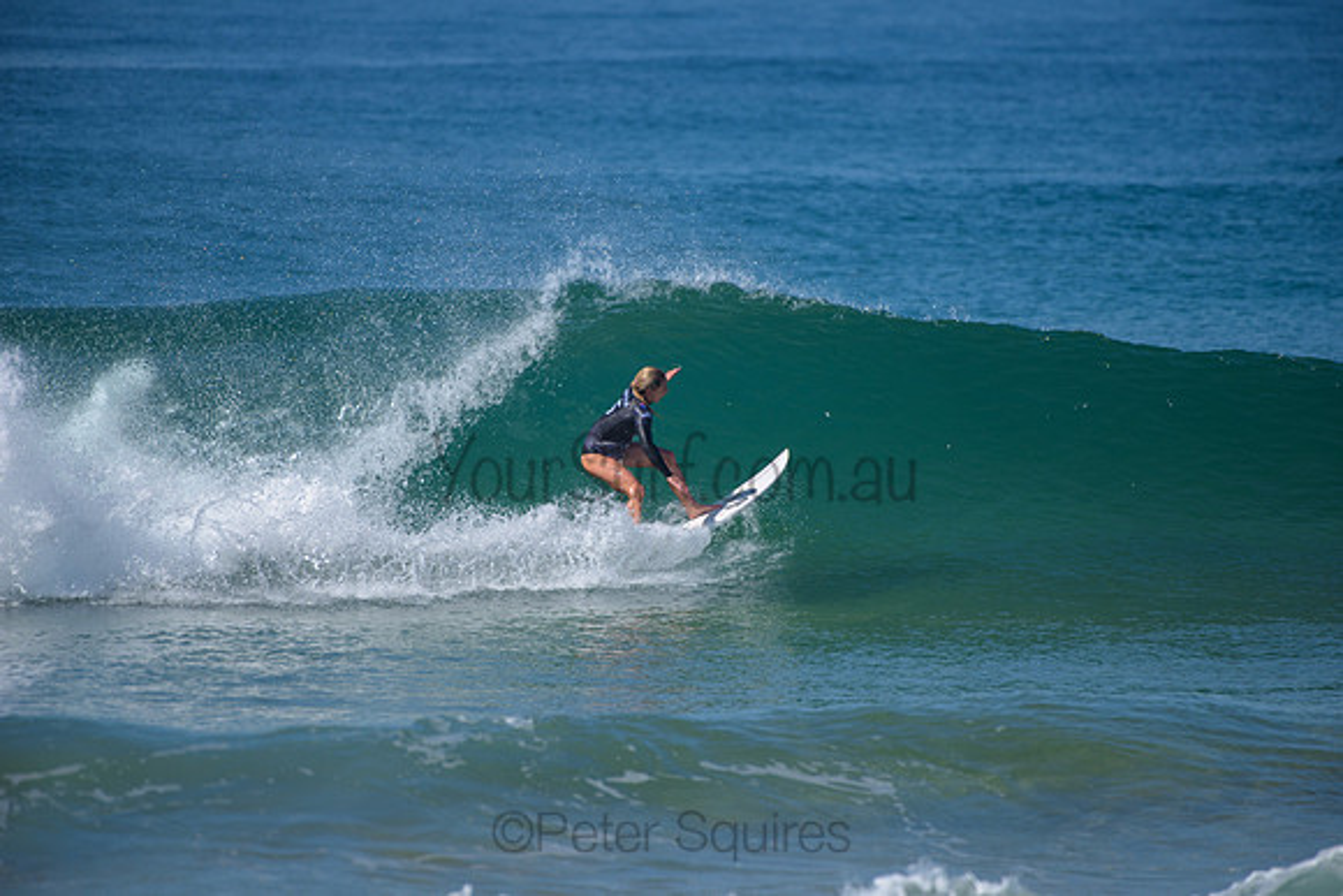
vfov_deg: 2.8
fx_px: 18656
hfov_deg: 4.1
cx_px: 672
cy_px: 448
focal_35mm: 500
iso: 180
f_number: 5.6
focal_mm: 500
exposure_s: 1/2000
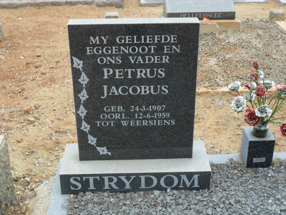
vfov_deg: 28.0
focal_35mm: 52
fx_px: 430
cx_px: 143
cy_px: 108
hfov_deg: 36.8
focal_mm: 9.3
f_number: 5
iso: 100
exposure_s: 1/90
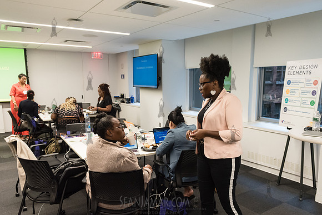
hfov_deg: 64.2
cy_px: 121
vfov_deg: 45.4
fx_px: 256
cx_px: 176
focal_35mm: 29
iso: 2500
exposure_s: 1/250
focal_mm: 24
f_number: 4.5
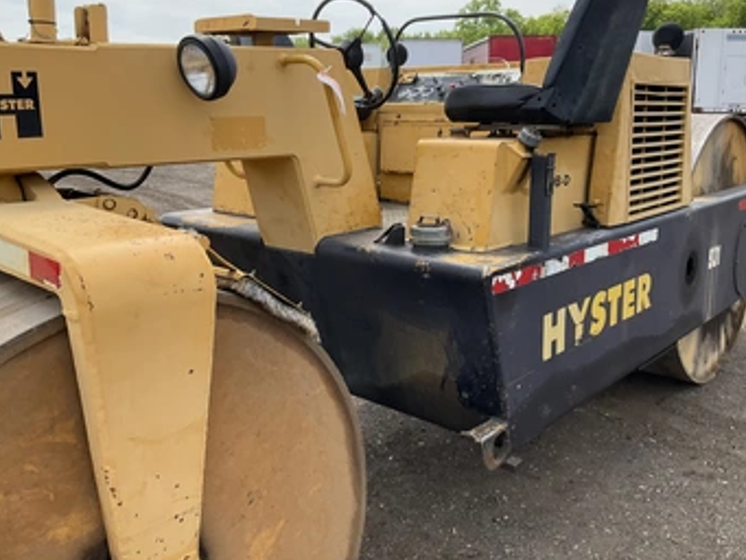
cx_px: 389
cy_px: 236
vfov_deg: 41.7
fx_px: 733
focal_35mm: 34
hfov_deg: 53.9
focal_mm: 3
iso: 25
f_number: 1.8
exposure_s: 1/691
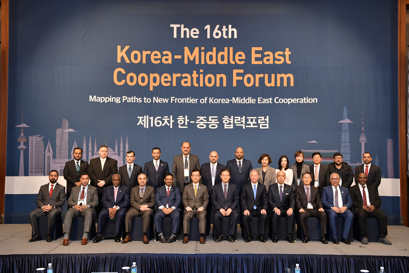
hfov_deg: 43.6
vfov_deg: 29.9
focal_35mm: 45
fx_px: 511
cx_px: 204
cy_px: 136
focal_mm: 45
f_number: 5.6
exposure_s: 1/125
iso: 2000
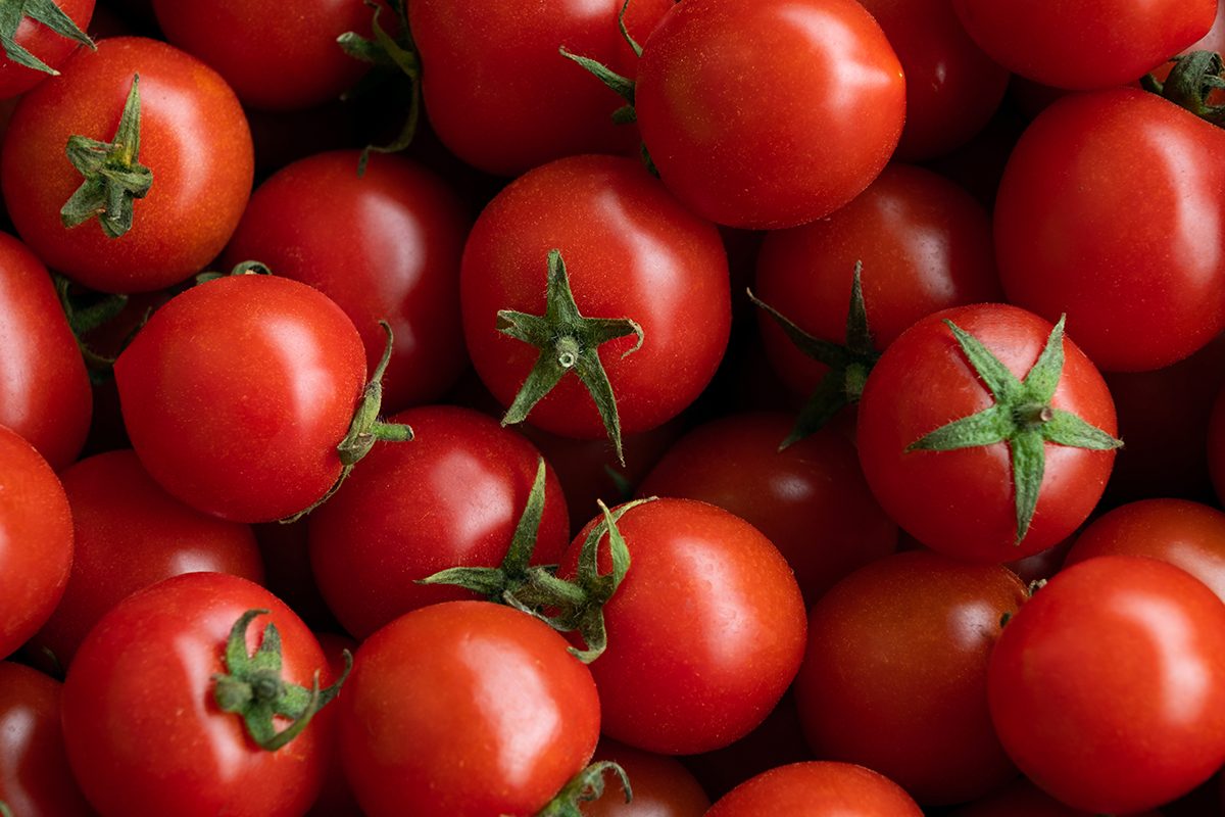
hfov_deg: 17.1
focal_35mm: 120
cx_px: 612
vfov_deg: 11.4
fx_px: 4083
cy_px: 408
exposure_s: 1/80
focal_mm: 80
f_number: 6.4
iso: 320
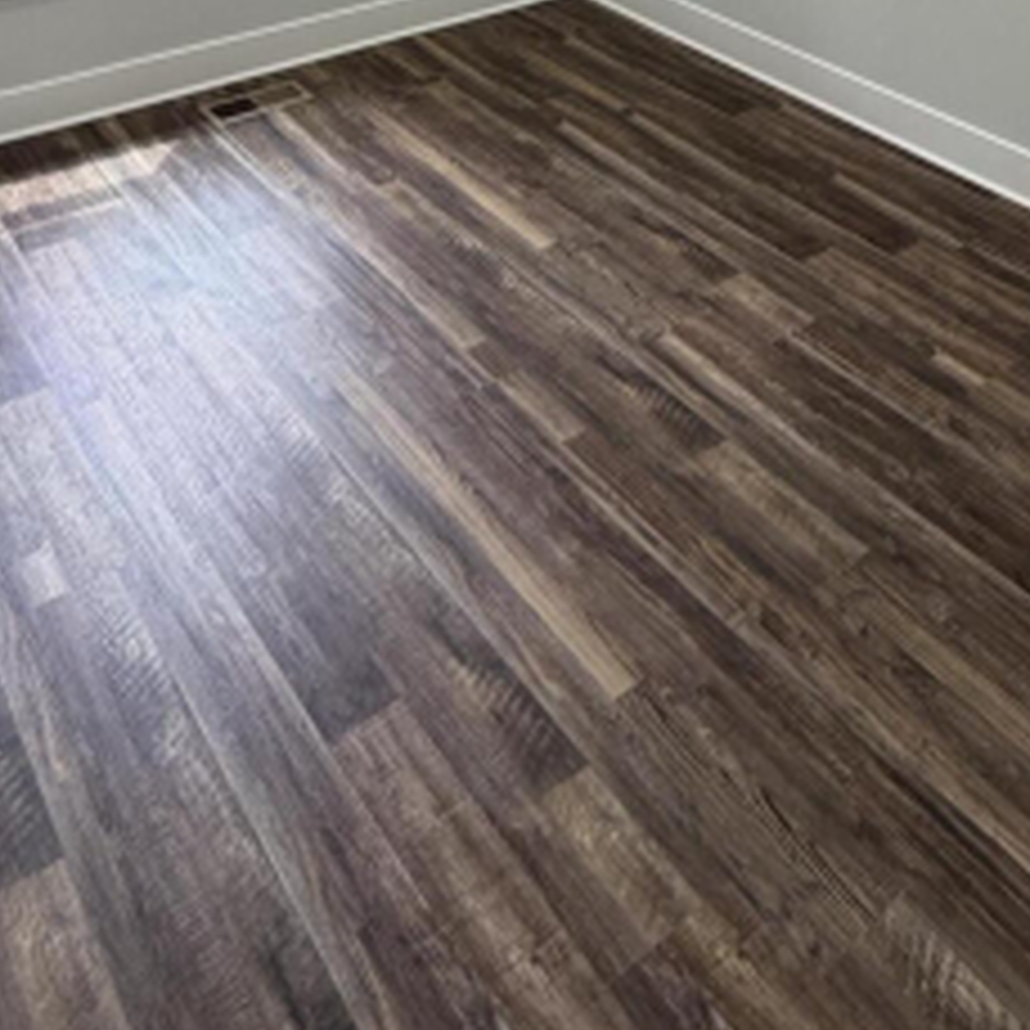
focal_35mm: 36
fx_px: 1212
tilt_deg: -19.7
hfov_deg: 45.8
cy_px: -47
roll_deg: -0.4
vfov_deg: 39.4
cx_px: 423
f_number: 2.2
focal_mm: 2.22
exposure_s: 1/121
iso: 200
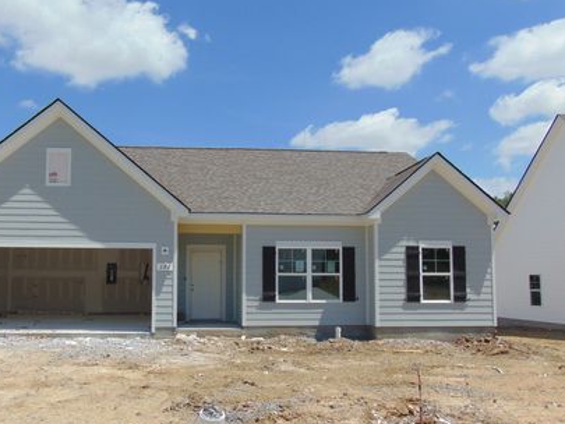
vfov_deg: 38.6
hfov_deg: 49.7
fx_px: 604
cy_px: 234
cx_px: 219
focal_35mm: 37
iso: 80
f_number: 8
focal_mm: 5.4
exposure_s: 1/320
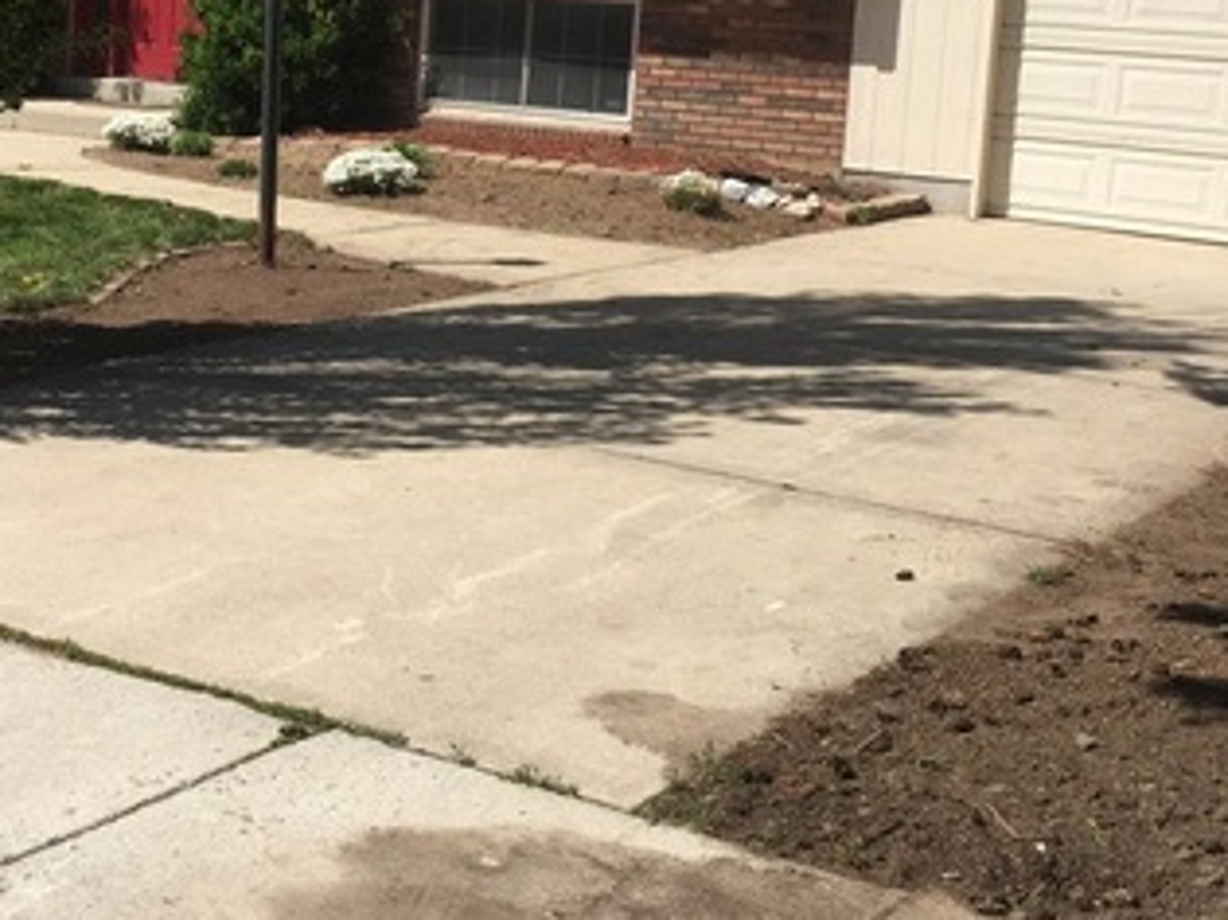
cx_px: 437
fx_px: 2092
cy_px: 191
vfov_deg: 24.4
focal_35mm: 59
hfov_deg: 32.5
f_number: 2.2
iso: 25
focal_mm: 4.15
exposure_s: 1/1876
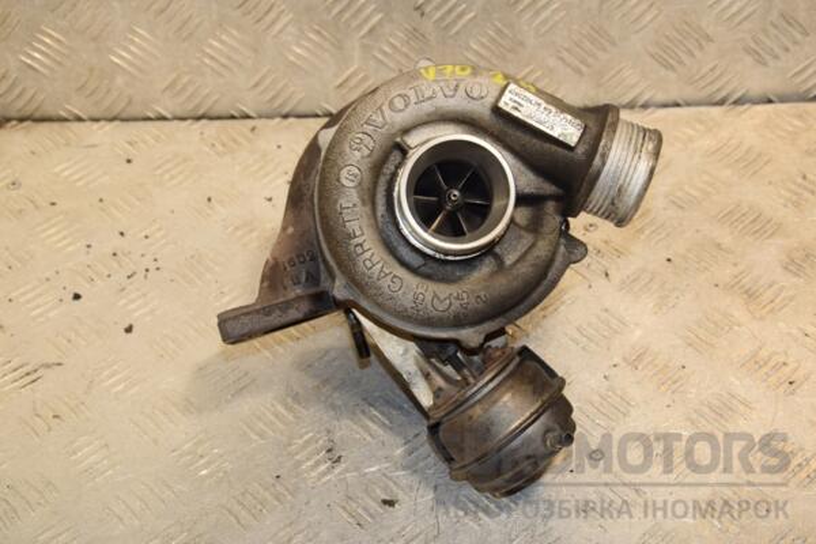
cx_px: 408
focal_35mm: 63
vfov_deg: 21.6
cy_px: 272
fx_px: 1428
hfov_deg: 31.9
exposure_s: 1/200
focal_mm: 42
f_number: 8
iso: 800
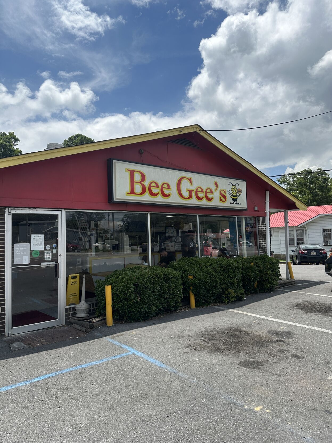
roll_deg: +1.3
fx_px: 307
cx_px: 166
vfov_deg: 71.6
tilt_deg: +5.6
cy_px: 222
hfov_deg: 56.8
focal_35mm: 24
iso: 80
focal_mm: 6.86
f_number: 1.78
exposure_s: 1/8197
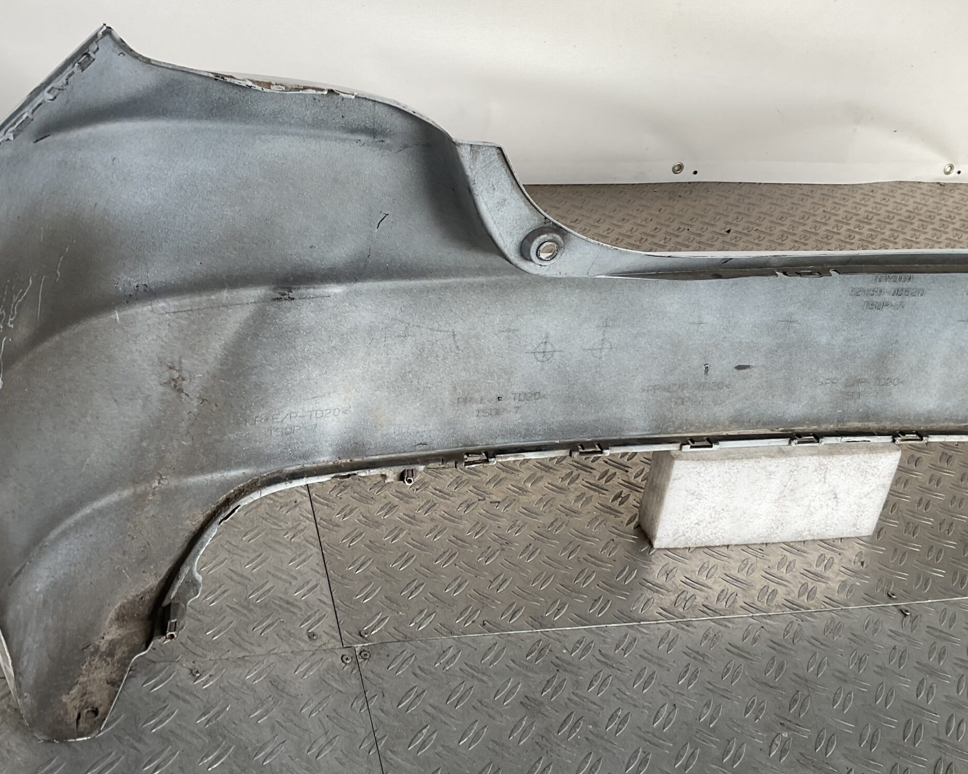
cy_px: 397
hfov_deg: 46.7
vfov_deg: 38.2
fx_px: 1117
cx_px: 406
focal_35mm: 39
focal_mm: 3
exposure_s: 1/100
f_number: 1.8
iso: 25
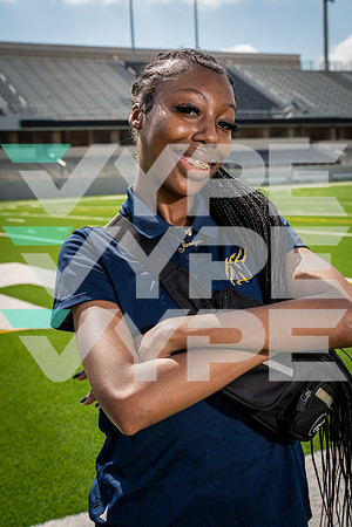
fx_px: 792
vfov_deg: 36.9
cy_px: 264
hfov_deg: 25.1
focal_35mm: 54
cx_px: 176
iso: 125
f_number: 8
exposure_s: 1/250
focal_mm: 54
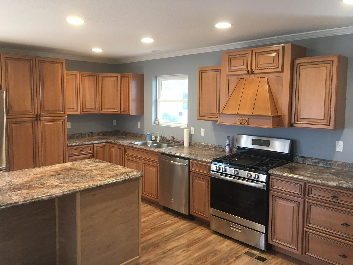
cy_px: 132
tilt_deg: -5.8
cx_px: 176
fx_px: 296
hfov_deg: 61.7
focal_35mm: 29
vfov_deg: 48.2
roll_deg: -1.0
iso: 80
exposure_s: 1/15
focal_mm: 4.15
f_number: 2.2
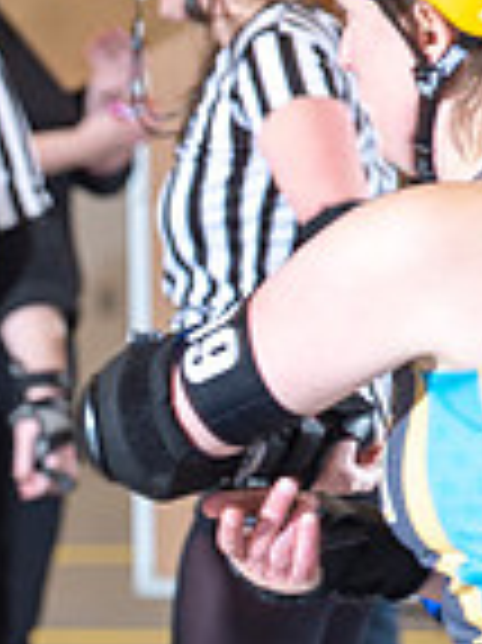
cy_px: 705
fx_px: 12718
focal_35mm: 684
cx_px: -378
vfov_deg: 2.9
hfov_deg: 2.2
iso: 640
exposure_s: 1/160
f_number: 5.6
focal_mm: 175
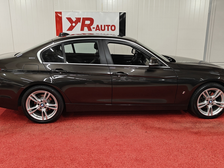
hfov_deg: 55.4
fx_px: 214
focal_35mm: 33
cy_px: 81
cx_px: 111
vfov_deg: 42.9
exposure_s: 1/92
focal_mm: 5.59
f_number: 1.8
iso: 100
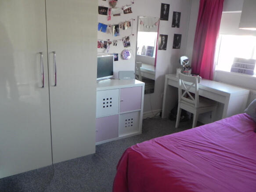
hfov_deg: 61.7
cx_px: 128
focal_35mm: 29
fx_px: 214
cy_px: 96
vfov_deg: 48.2
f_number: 2.8
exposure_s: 1/30
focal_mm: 5.2
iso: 223
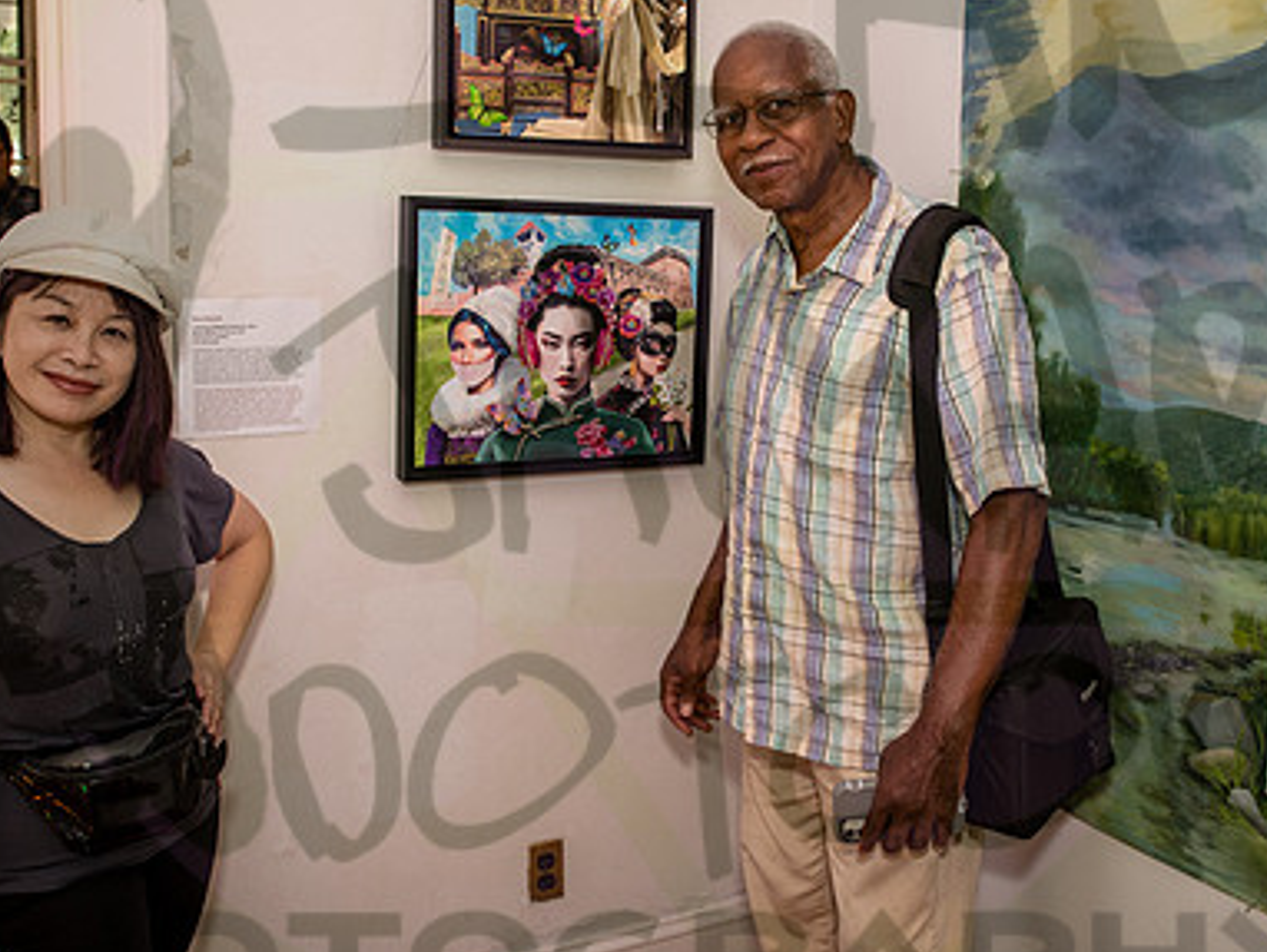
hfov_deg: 52.6
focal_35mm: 35
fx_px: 1282
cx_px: 630
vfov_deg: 40.6
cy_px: 393
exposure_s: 1/200
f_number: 4.5
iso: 800
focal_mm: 24
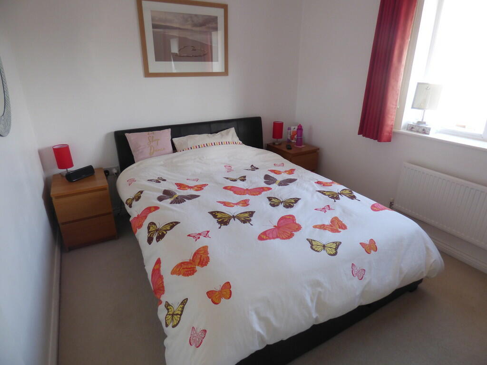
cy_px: 182
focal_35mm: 20
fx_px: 281
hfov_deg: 81.7
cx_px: 244
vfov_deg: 66.0
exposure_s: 1/80
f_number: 2.8
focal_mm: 3.58
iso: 200
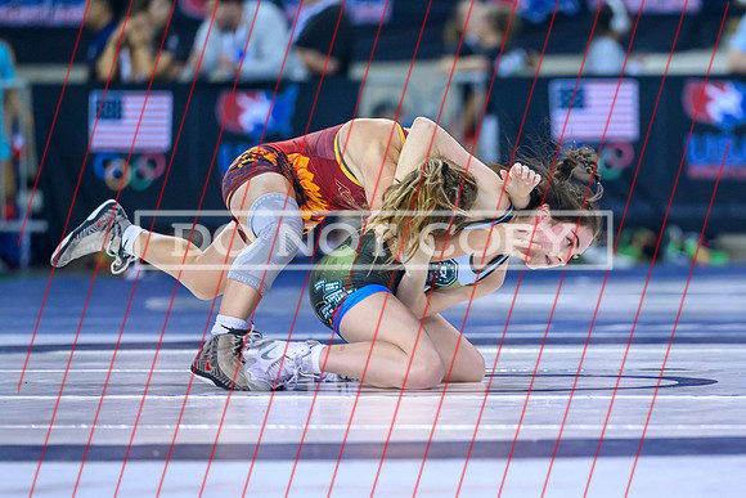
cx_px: 488
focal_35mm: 338
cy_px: 223
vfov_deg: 4.1
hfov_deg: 6.1
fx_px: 6998
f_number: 2.8
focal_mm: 200
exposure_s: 1/800
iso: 2000
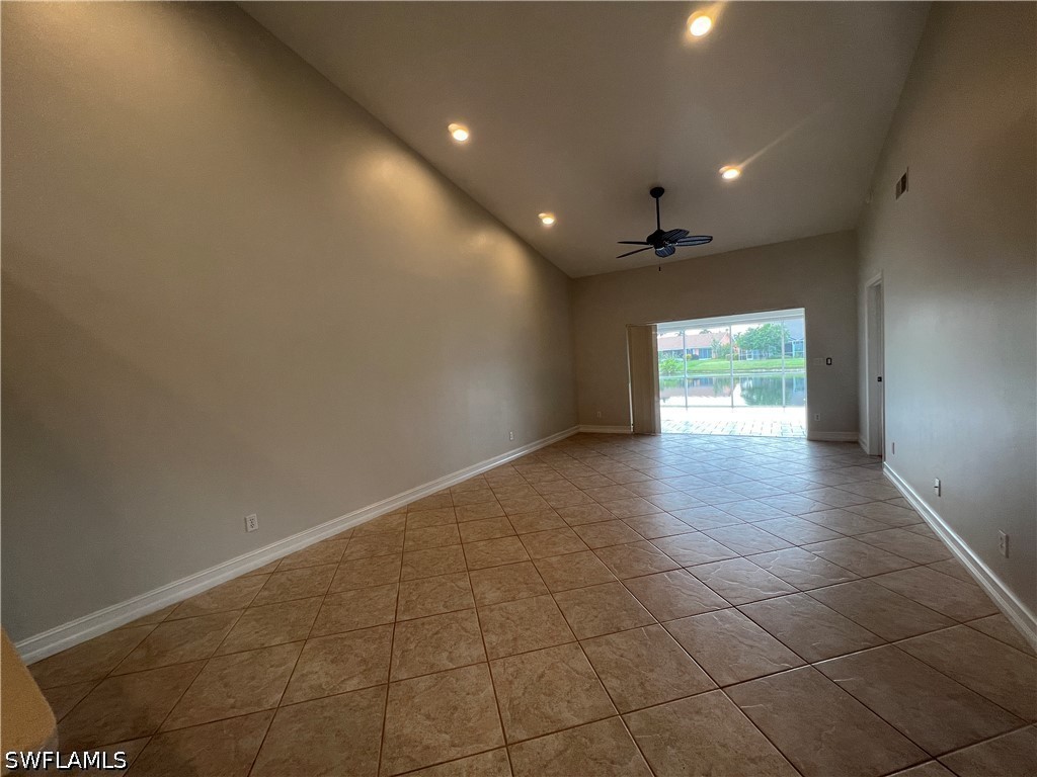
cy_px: 388
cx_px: 518
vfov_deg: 89.9
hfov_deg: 106.2
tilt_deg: -3.3
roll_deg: +3.4
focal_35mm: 13
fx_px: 389
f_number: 1.8
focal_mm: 1.57
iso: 80
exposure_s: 1/120
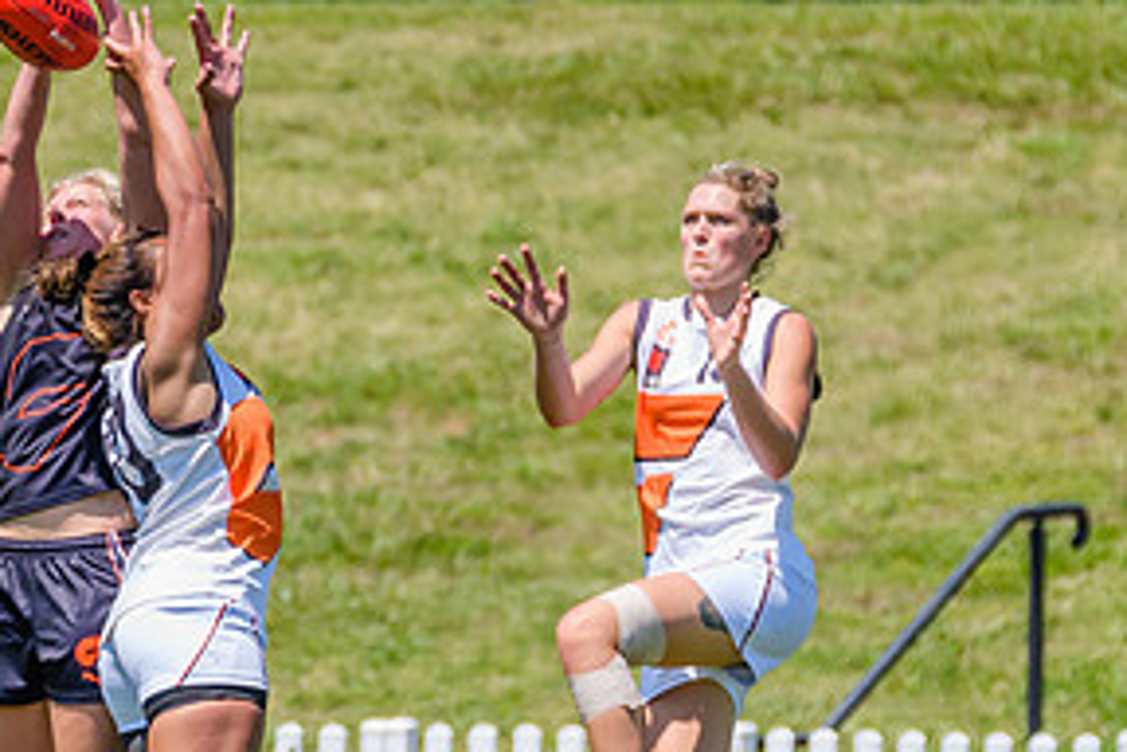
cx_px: 278
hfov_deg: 1.3
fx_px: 48395
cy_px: 386
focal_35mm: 1546
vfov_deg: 0.9
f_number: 9
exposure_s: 1/2000
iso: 800
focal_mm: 420
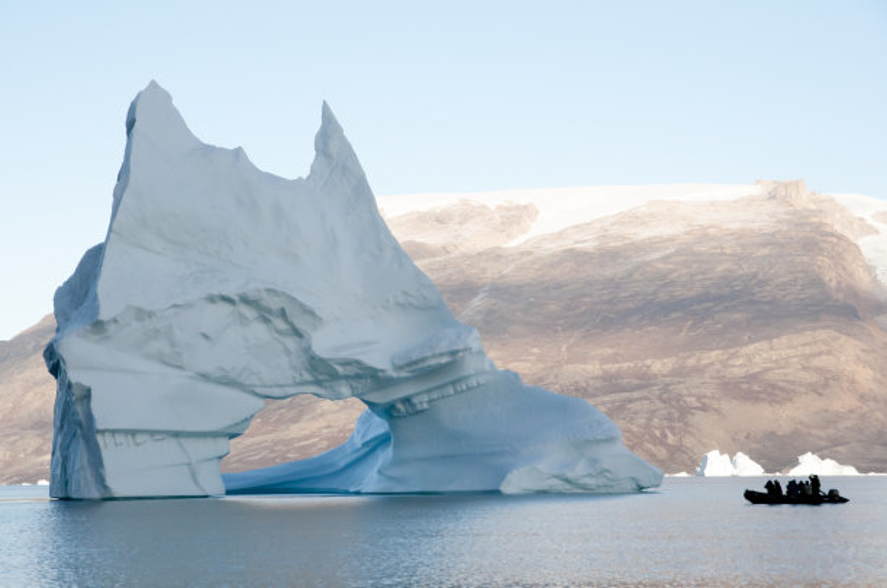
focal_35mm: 87
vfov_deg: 15.7
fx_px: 2140
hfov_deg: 23.4
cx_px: 444
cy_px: 294
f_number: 9
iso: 500
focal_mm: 58
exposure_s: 1/2000
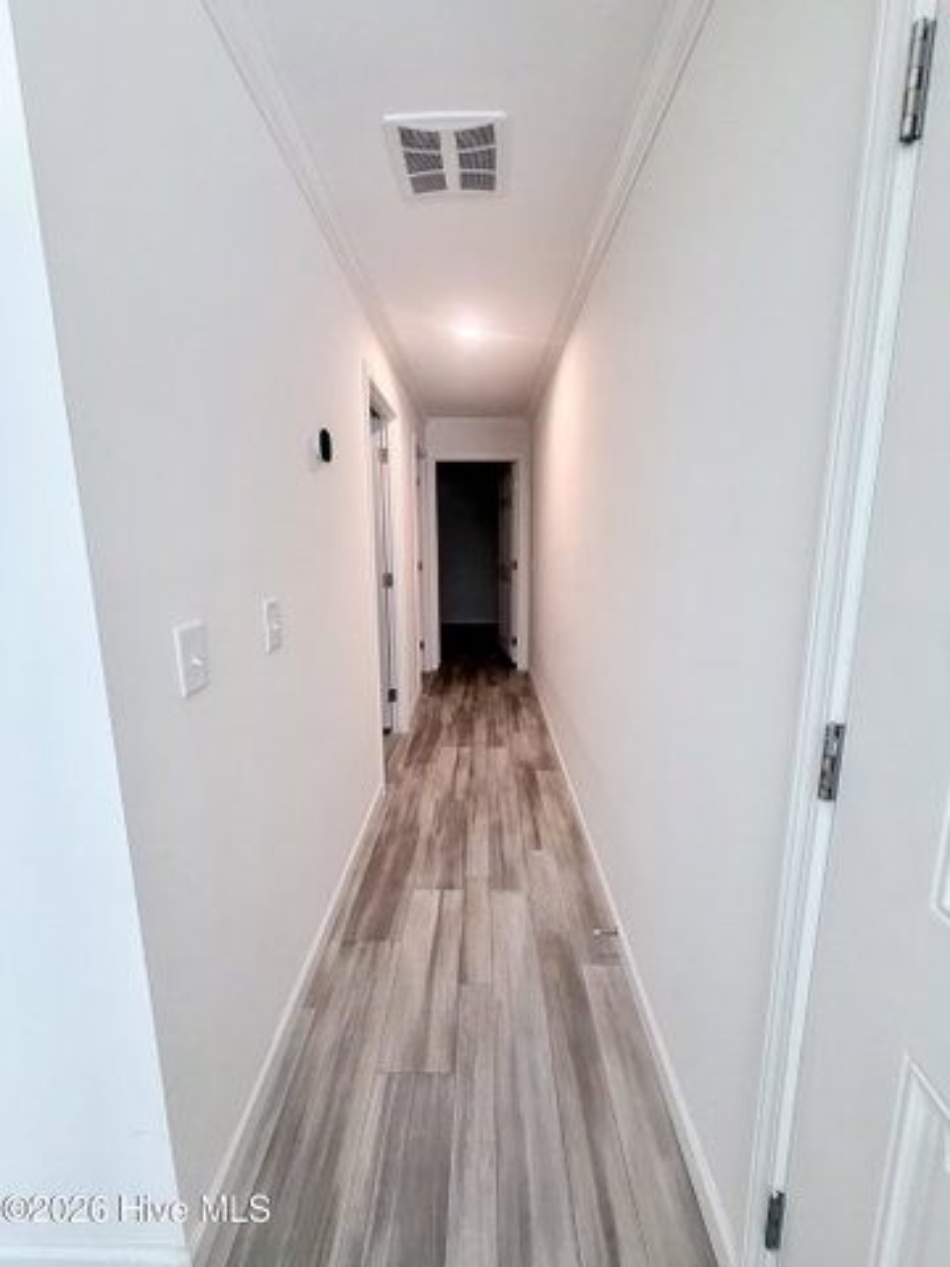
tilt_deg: -9.0
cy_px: 634
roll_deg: -0.2
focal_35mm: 14
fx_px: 512
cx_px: 475
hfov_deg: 85.7
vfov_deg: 102.1
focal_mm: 2.22
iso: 200
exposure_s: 1/120
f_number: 2.2
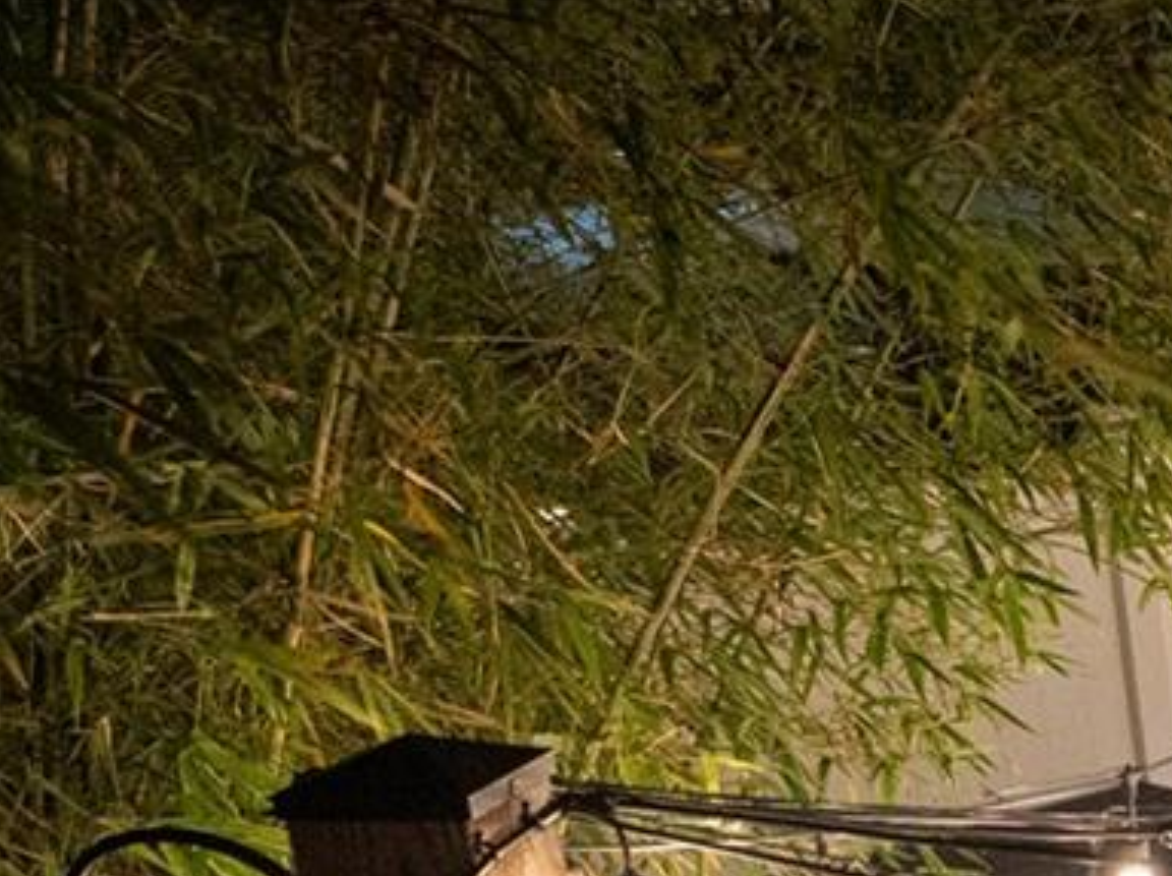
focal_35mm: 100
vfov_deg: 13.8
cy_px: 1360
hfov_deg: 16.0
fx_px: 3381
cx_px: 2243
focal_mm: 12.29
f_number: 2.8
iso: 800
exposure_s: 1/10
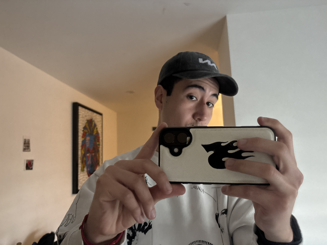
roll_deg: +3.3
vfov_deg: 53.1
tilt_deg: +0.0
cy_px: 122
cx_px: 164
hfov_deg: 67.3
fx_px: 246
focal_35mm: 26
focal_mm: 5.96
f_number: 1.6
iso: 640
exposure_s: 1/40
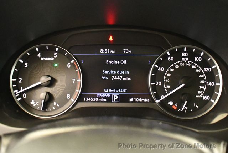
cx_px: 114
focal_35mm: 36
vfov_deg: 36.9
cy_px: 76
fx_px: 228
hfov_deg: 53.1
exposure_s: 1/60
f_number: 3.5
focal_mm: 18
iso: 7200
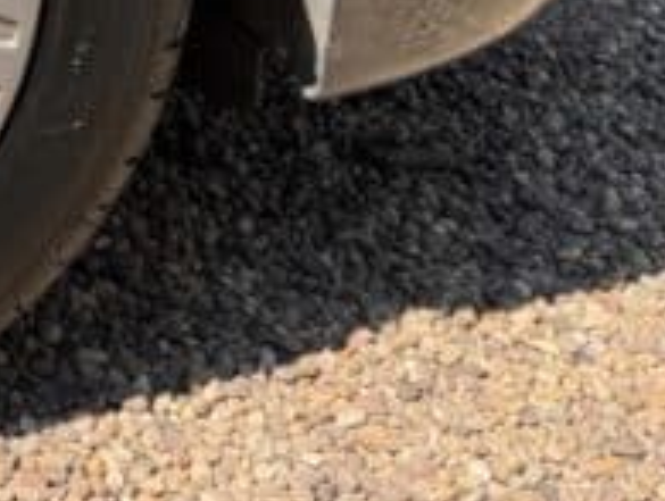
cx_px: -375
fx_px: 1655
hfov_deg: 19.4
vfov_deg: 15.6
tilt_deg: -9.3
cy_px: -285
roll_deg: +4.3
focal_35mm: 86
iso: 80
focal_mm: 6.76
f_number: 1.78
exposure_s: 1/1238
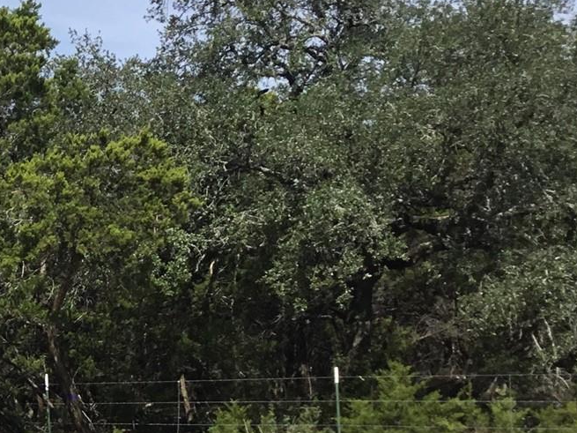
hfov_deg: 18.6
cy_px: 388
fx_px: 1617
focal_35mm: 97
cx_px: -200
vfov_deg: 15.1
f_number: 2.4
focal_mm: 3.3
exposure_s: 1/1597
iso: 25
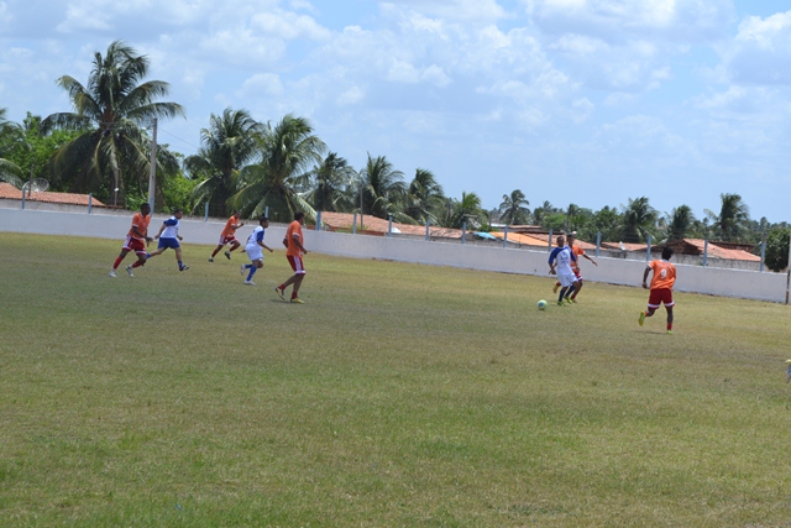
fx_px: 1813
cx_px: 396
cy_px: 264
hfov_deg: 24.6
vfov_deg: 16.6
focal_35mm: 82
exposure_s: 1/250
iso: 100
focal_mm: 55
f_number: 8
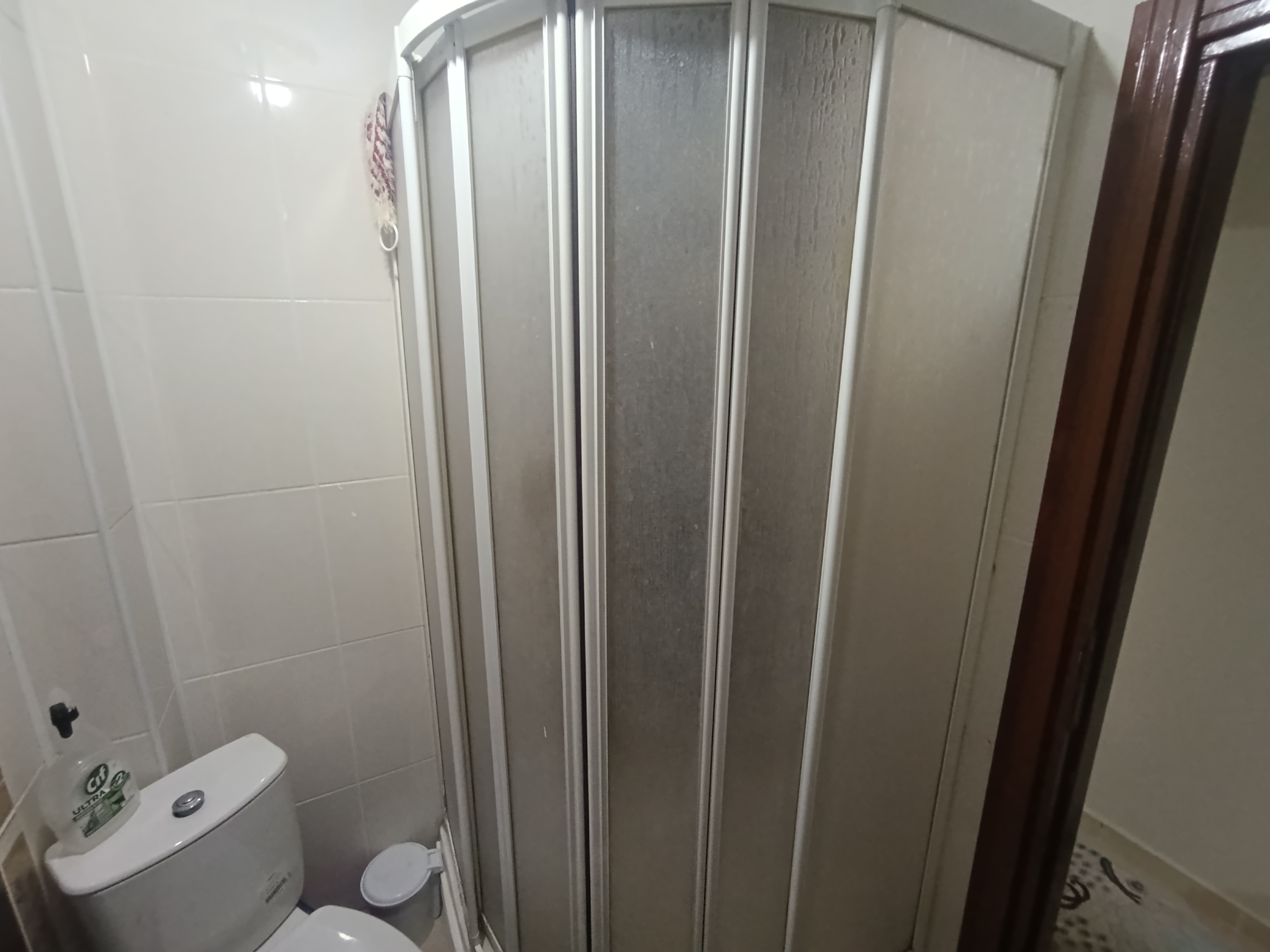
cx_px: 635
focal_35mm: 16
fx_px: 587
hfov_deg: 94.5
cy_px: 476
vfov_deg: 78.1
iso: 800
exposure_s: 1/33.3
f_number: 2.2
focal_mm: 1.65
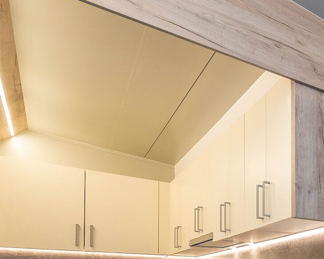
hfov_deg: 31.8
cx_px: 445
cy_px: 286
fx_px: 383
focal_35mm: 40
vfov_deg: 32.7
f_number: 5.6
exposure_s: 1/25
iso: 400
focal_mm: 14
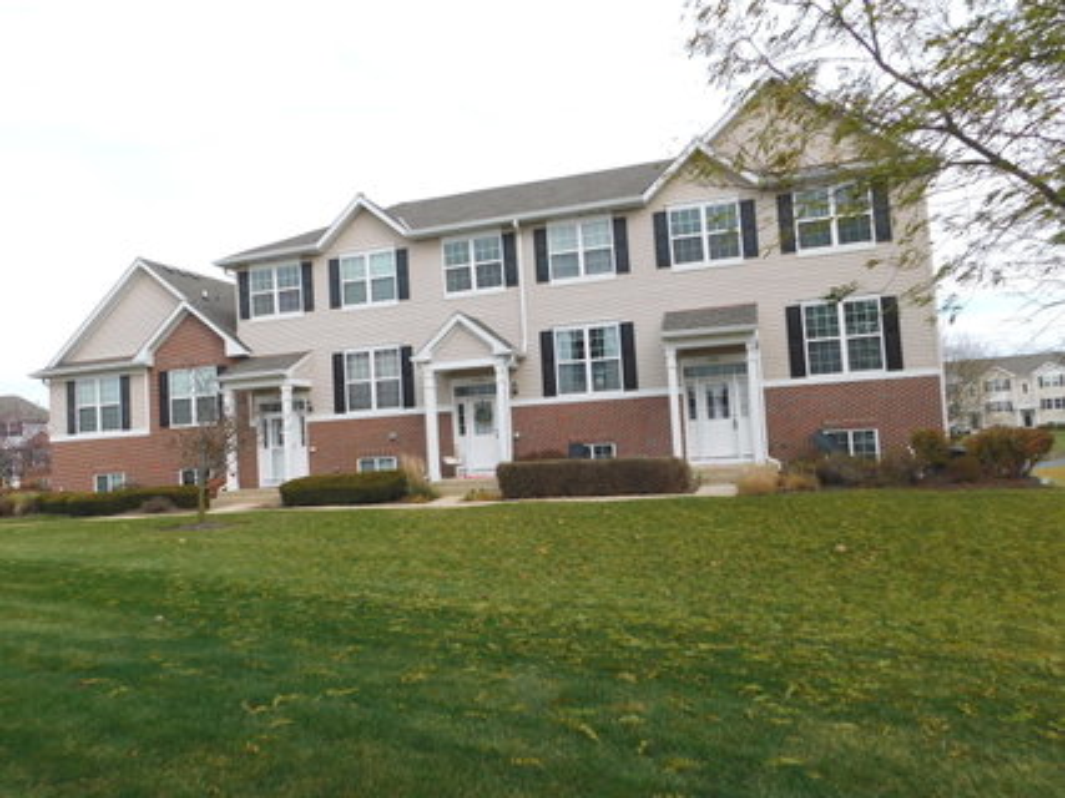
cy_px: 399
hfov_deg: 69.4
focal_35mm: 25
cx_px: 532
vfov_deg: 54.9
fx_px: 769
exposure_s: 1/800
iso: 125
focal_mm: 4.5
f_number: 3.1
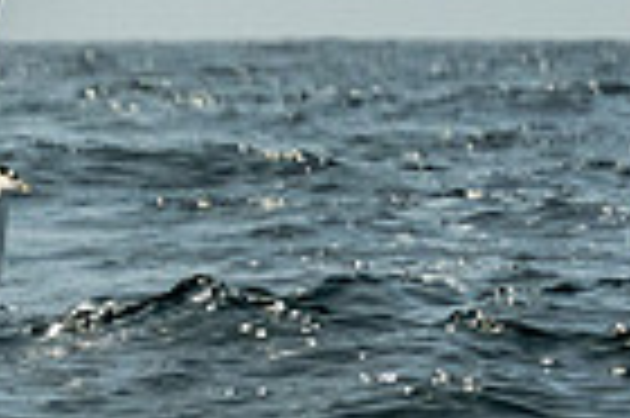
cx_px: -209
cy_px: -383
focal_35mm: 1505
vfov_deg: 0.9
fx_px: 26307
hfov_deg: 1.4
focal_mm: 200
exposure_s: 1/2500
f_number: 6.3
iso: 320
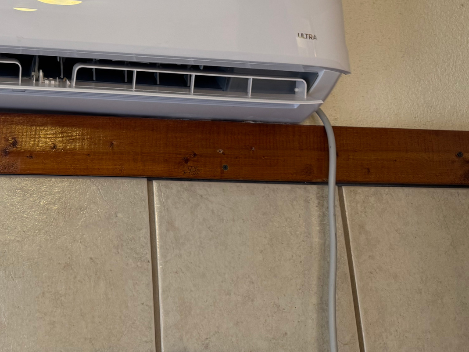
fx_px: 623
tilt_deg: +18.2
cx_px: 69
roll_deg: -1.8
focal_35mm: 46
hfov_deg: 39.0
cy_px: 34
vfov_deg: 30.1
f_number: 1.78
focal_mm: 6.76
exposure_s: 1/60
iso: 125
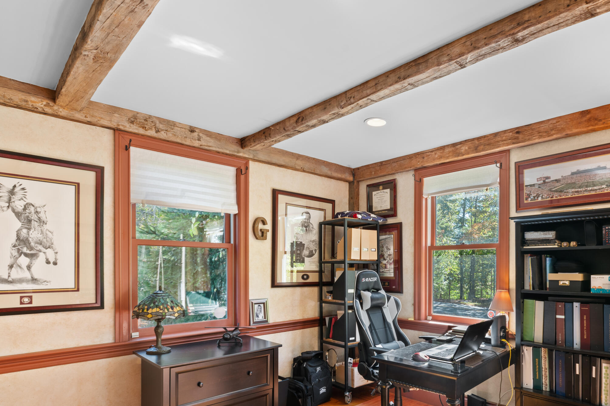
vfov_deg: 58.0
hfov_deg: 79.4
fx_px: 356
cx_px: 389
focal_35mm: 21
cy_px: 272
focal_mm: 14
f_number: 9
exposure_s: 1/2
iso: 320
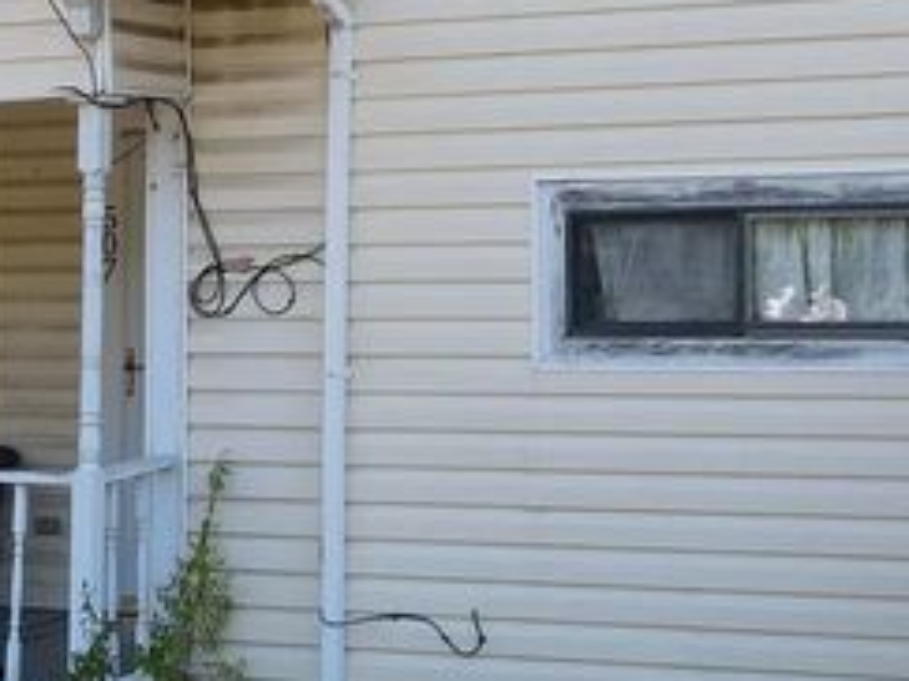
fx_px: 2651
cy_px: 288
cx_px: 135
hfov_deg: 19.2
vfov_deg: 14.6
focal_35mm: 101
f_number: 2.8
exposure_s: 1/160
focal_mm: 4.5
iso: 110
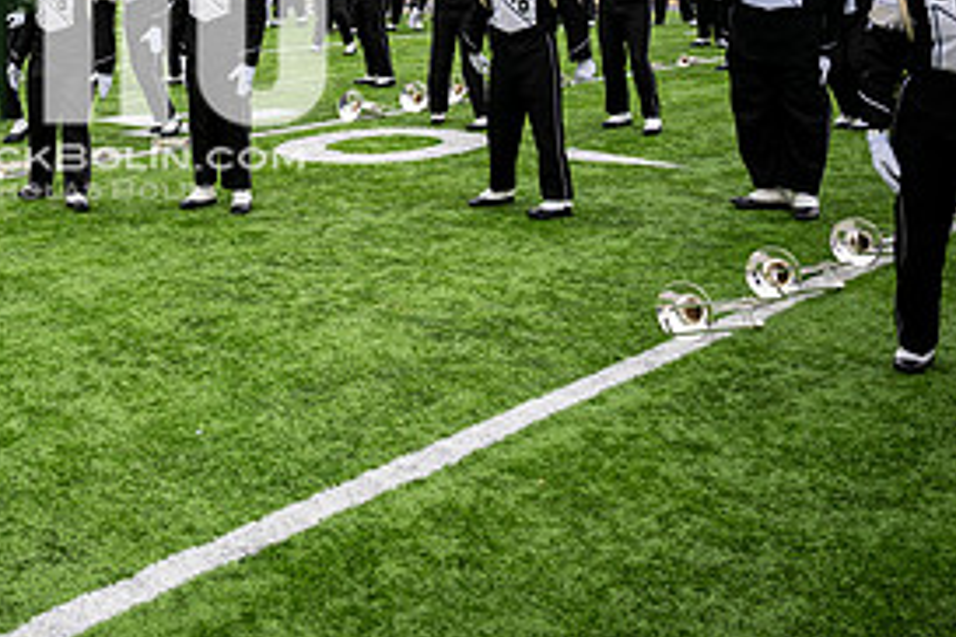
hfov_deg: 36.1
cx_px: 63
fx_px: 1354
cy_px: 33
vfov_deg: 25.4
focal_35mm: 51
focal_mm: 24
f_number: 2.8
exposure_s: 1/500
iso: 100
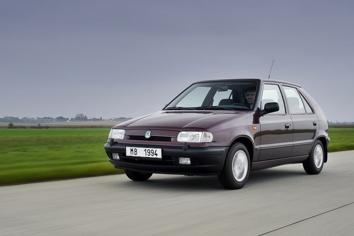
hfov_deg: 42.4
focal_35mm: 46
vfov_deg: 28.9
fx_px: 457
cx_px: 177
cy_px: 118
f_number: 11
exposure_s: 1/50
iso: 200
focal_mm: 31
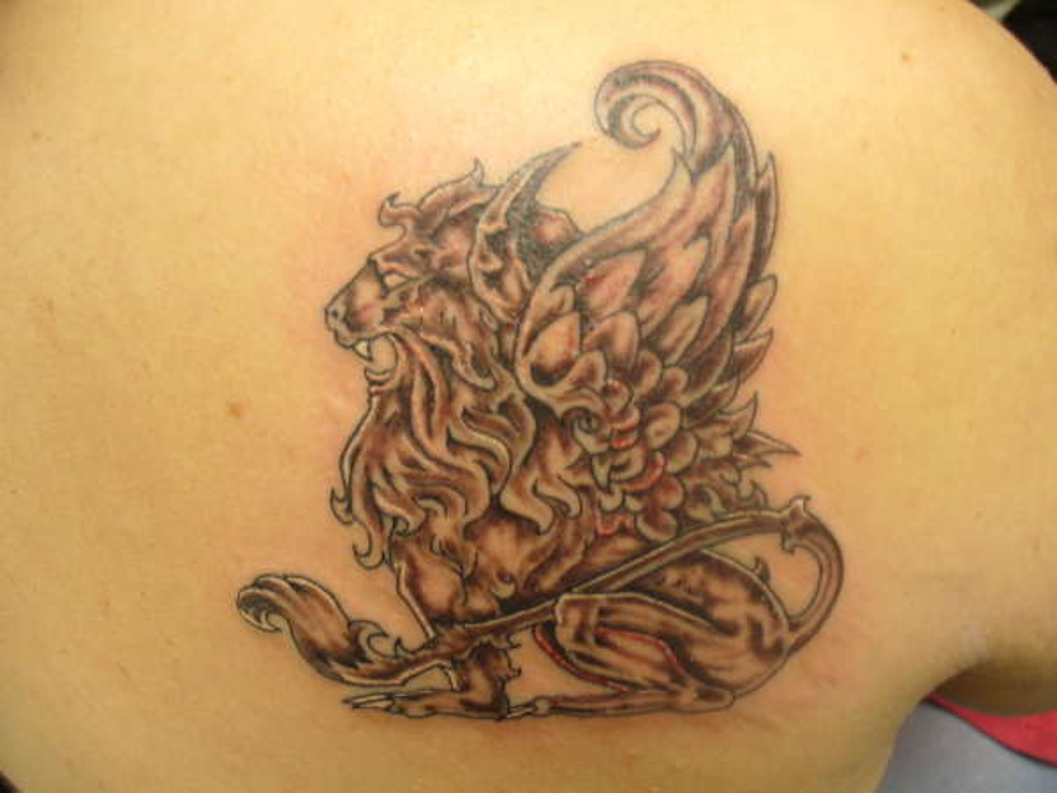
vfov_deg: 38.7
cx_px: 528
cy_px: 396
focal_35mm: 37
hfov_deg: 50.1
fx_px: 1130
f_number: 2.8
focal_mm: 6.1
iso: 80
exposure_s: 1/8
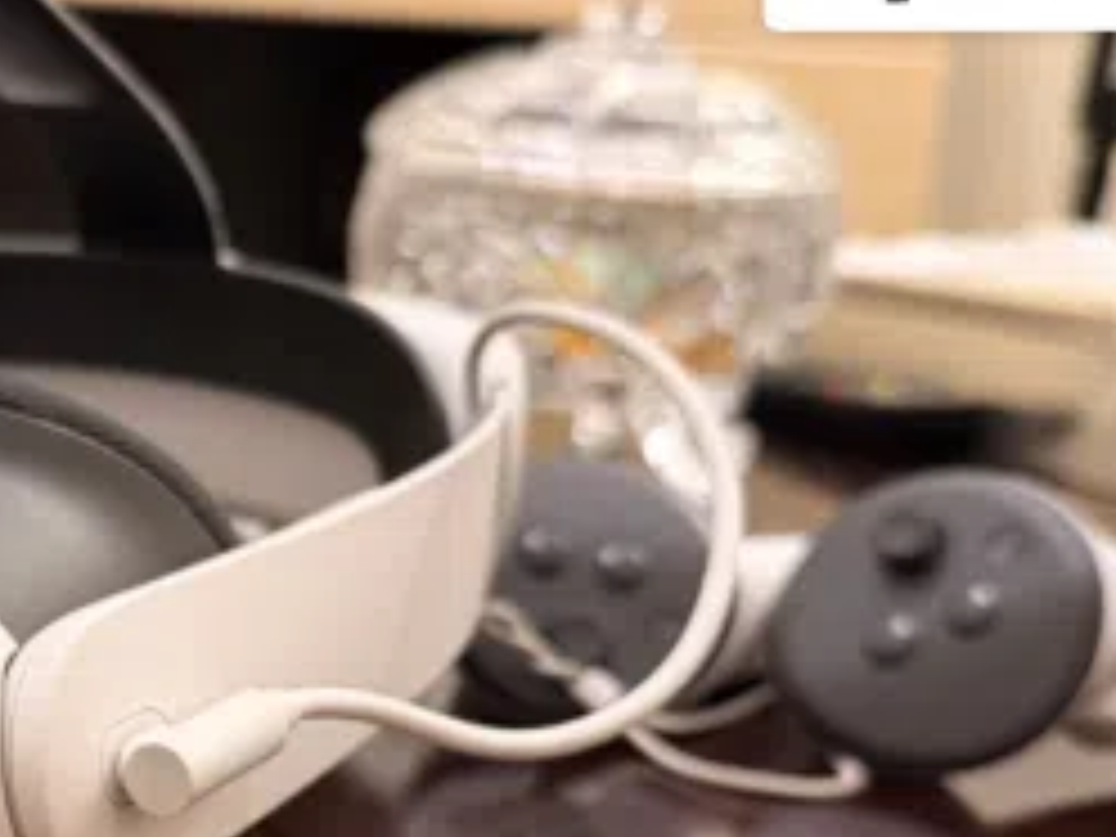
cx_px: 86
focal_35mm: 62
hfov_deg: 29.7
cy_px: 680
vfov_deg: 23.3
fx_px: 1999
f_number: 1.78
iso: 500
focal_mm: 6.76
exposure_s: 1/50
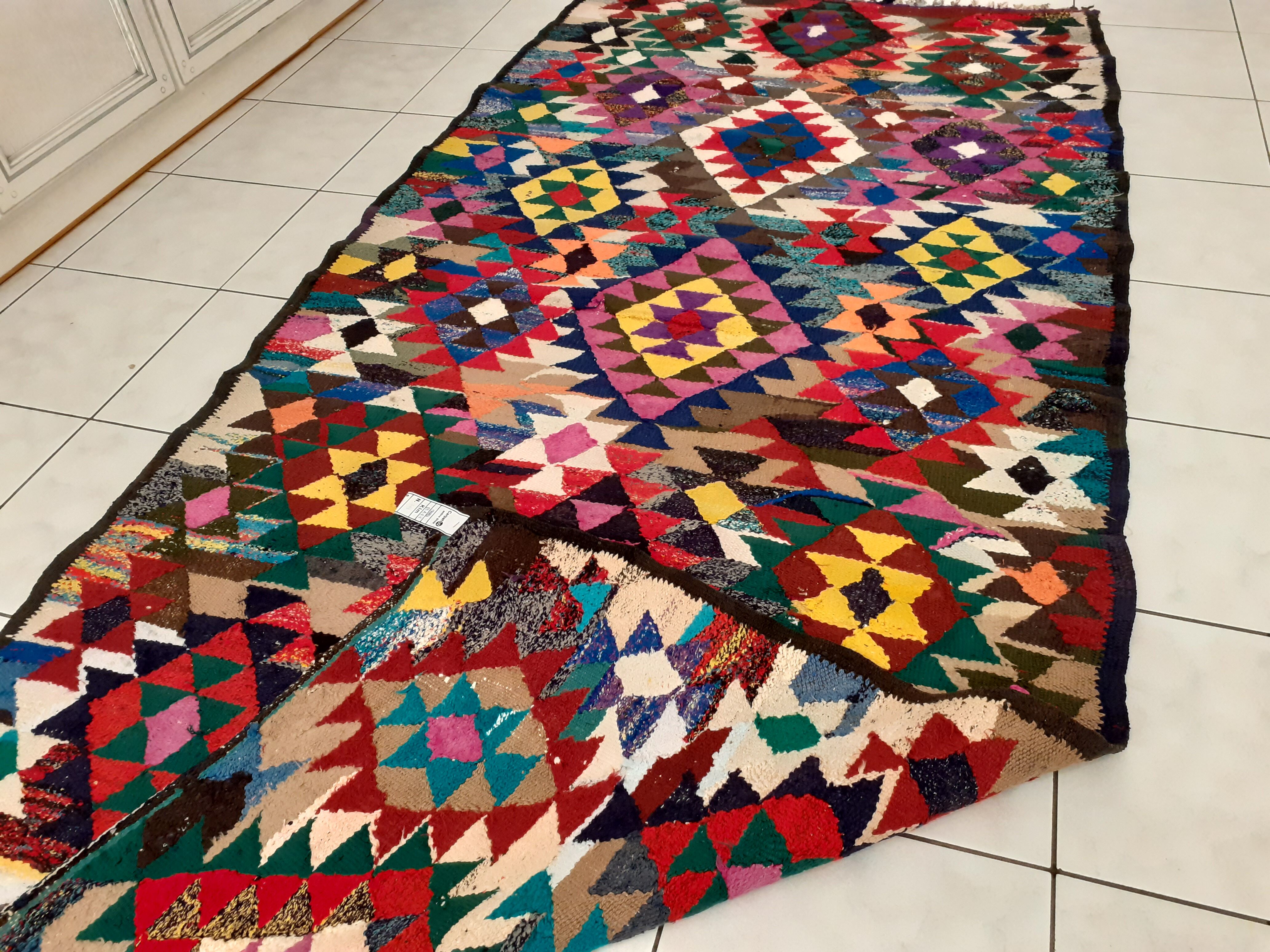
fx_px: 991
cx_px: 635
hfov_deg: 65.3
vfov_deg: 51.4
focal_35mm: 27
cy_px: 476
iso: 200
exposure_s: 1/50
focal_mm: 3.6
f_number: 1.9
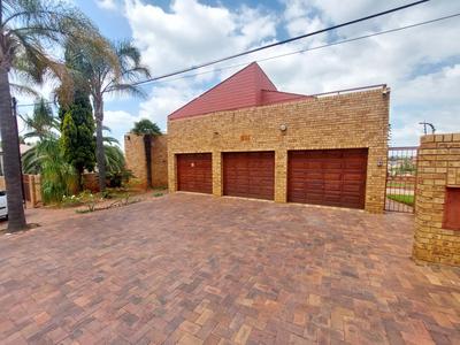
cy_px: 172
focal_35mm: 13
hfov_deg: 106.2
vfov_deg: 89.9
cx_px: 230
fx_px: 173
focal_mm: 1.74
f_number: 2.2
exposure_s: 1/794
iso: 50
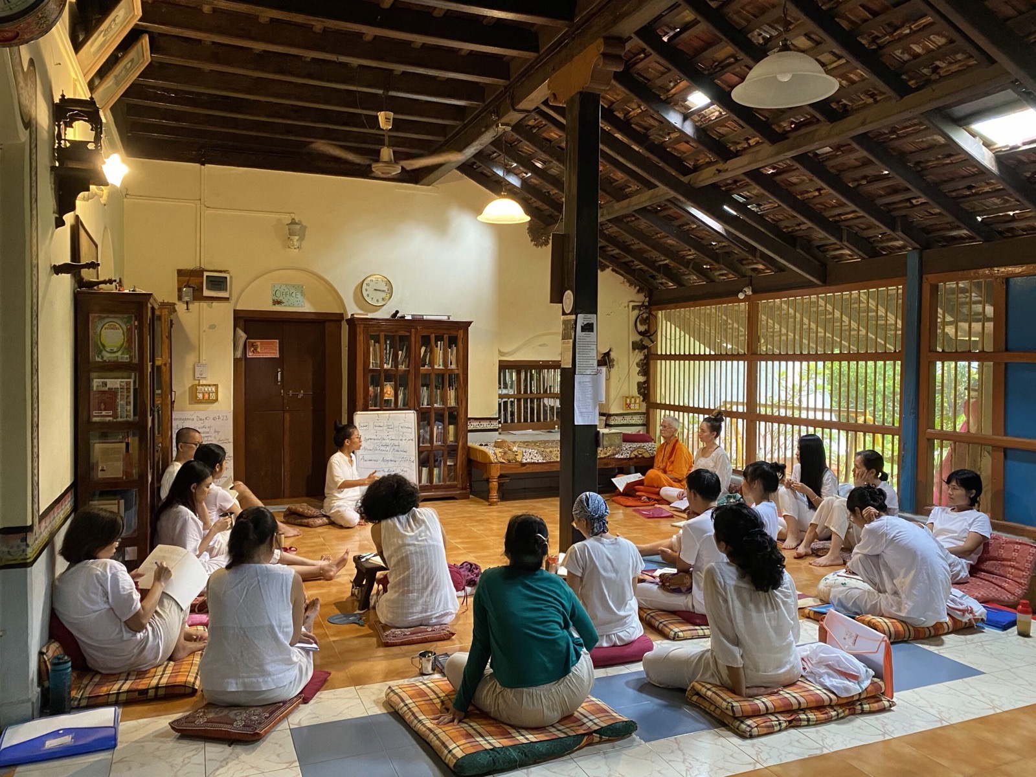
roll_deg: -0.3
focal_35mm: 26
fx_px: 778
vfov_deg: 53.1
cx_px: 518
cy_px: 388
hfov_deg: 67.3
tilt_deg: -2.6
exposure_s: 1/33
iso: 500
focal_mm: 4.25
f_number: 1.8
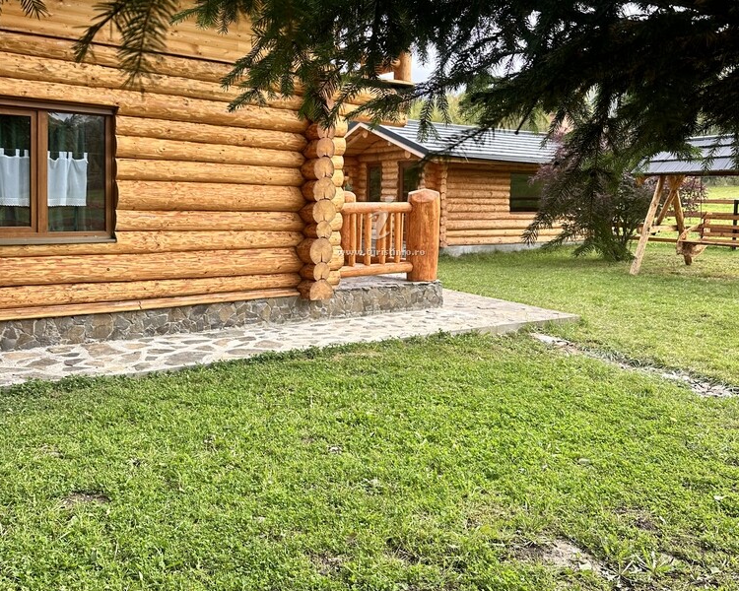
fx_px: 700
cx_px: 376
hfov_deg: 55.7
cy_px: 220
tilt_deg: +0.2
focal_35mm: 32
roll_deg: -1.5
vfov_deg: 45.4
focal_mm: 6.86
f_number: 1.78
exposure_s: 1/980
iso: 80
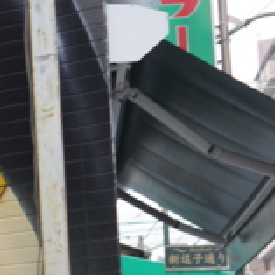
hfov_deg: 7.2
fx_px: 2042
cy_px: 216
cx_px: -392
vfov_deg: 7.7
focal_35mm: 227
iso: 160
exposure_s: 1/60
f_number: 4
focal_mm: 35
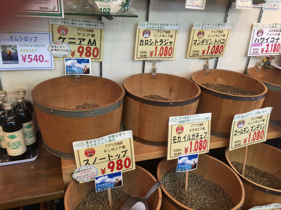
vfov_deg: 48.2
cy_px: 105
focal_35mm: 29
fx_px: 235
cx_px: 140
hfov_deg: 61.7
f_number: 2.2
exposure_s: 1/30
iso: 40
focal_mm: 4.15
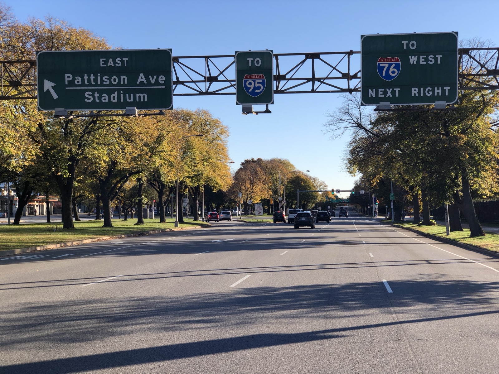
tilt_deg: +2.2
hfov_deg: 36.8
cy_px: 187
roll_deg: +0.9
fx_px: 750
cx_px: 250
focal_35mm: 52
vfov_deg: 28.0
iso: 16
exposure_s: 1/631
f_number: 2.4
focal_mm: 6
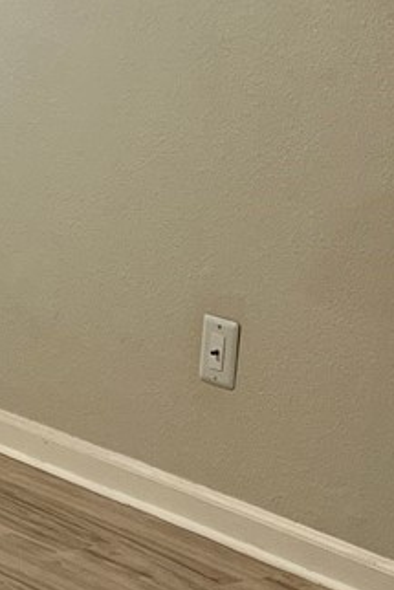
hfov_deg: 7.4
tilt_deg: -17.7
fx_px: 2820
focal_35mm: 172
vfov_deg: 11.9
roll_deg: -1.0
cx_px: -603
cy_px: 454
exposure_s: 1/120
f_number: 1.5
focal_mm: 5.7
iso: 100
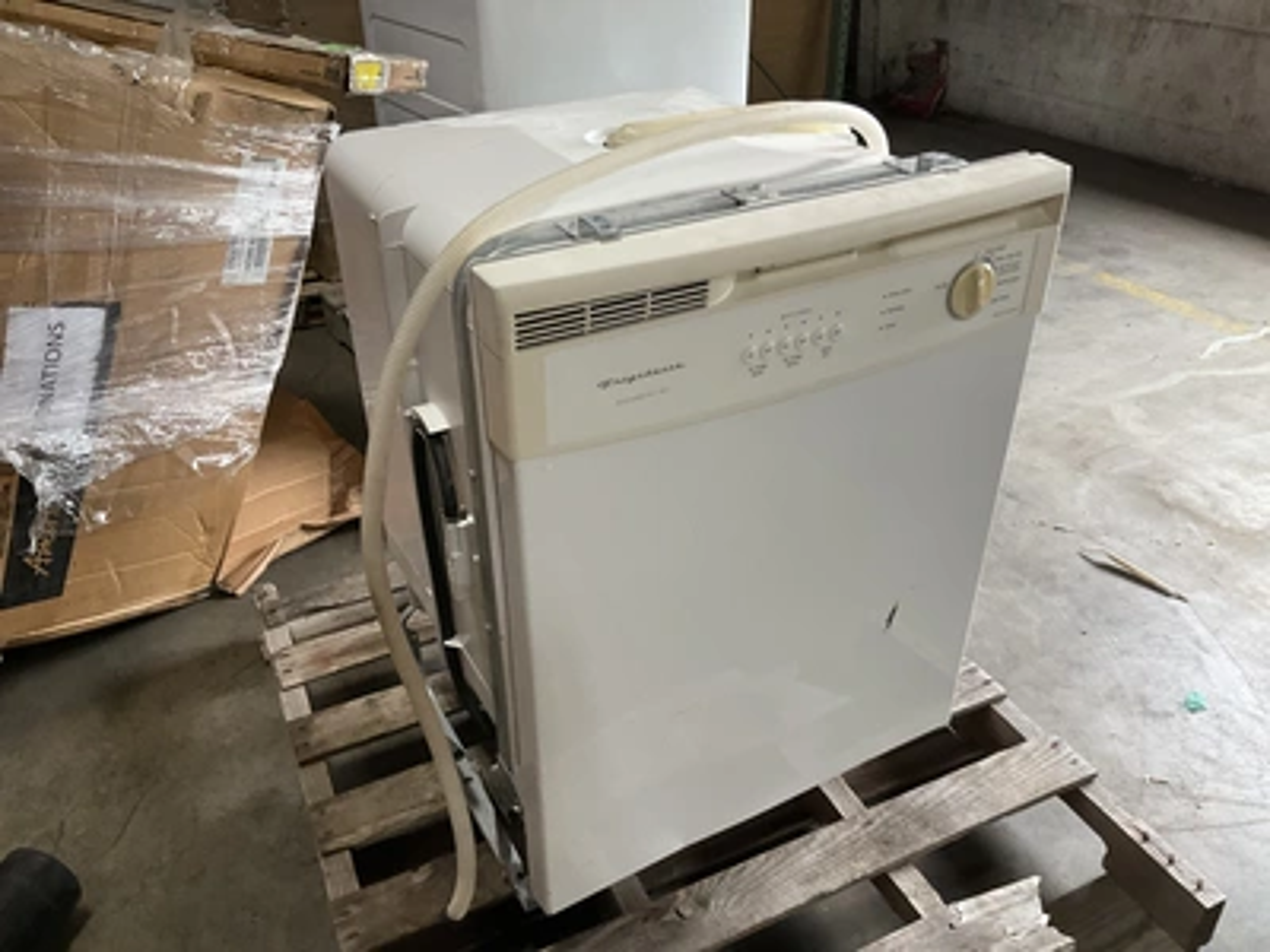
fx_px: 1064
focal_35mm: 29
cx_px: 635
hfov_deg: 61.7
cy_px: 476
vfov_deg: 48.2
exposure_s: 1/60
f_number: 1.8
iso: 125
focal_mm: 3
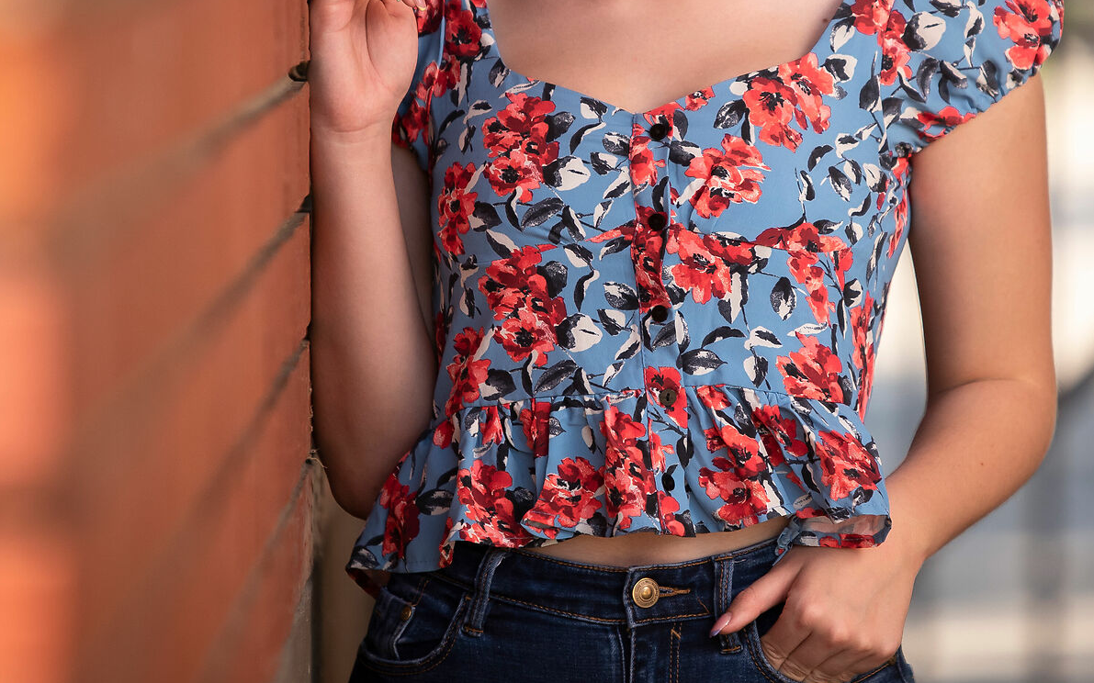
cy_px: 194
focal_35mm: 411
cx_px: 705
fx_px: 12252
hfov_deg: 5.1
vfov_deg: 3.2
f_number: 2.8
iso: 320
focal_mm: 200
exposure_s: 1/2000
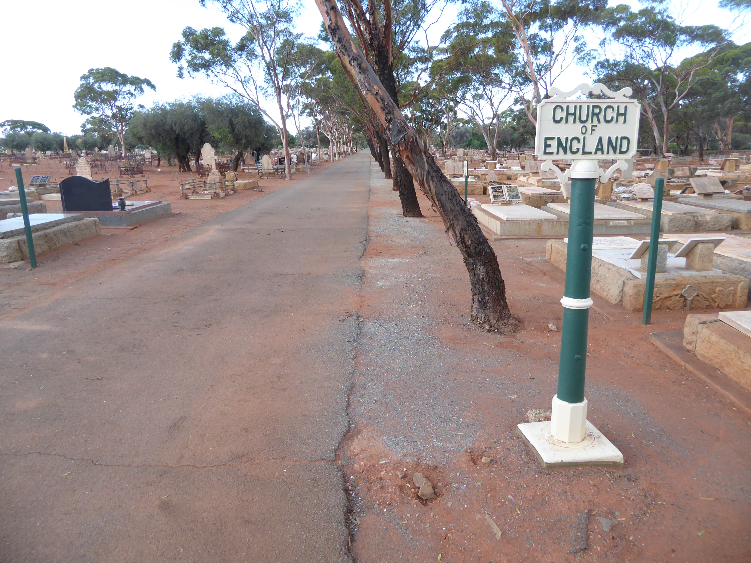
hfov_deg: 69.4
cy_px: 282
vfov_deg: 54.9
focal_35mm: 25
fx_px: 542
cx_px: 376
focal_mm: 4.3
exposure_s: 1/125
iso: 80
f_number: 3.3
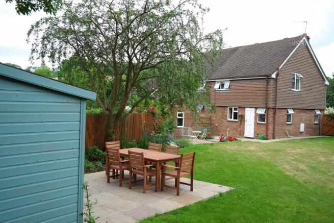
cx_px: 167
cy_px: 112
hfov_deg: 57.2
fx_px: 306
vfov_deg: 40.0
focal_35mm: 33
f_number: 5
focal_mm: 22
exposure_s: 1/160
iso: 100
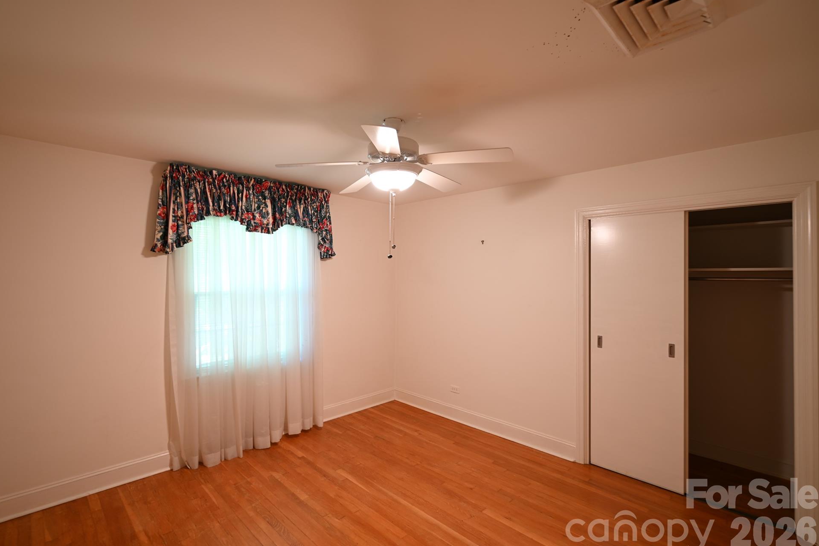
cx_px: 386
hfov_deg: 94.8
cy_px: 271
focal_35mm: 17
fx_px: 376
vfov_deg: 71.9
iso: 100
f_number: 4
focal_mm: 15.5
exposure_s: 1/2
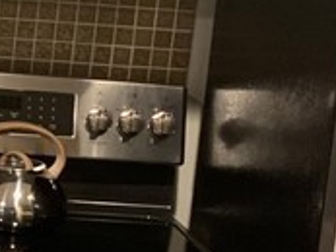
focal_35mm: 154
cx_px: -117
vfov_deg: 9.6
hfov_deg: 12.4
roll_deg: -4.5
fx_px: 1496
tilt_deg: -11.6
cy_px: 138
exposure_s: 1/40
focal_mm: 4.25
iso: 320
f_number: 1.8
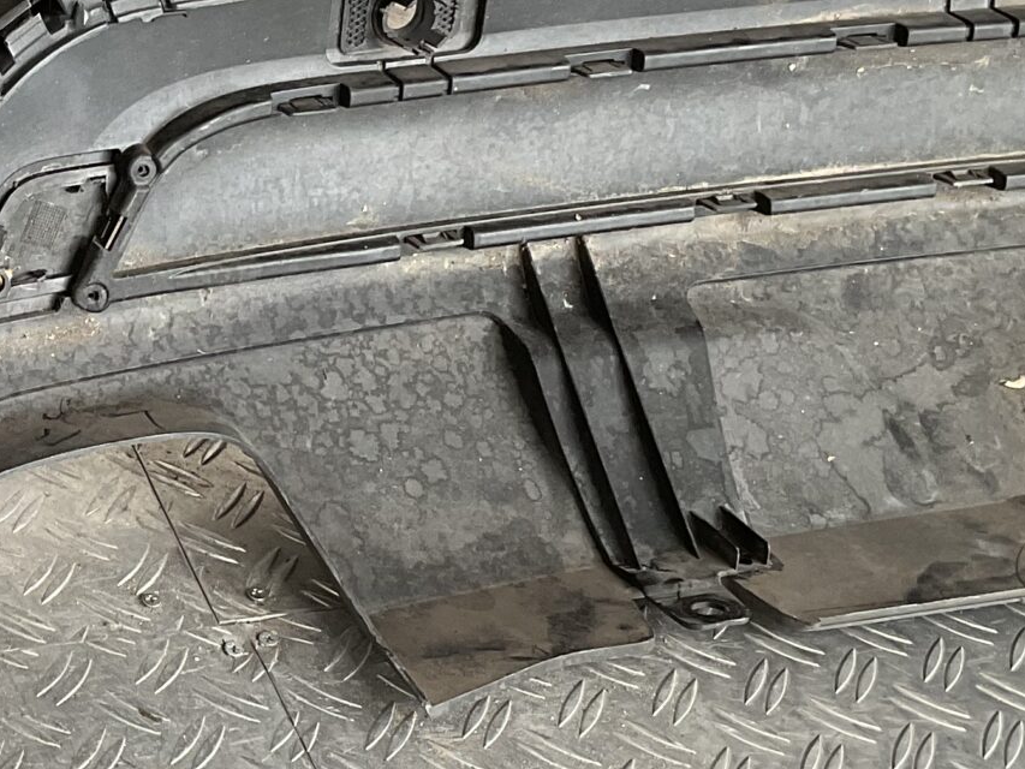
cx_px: -102
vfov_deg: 16.9
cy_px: 269
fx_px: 2576
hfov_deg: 21.4
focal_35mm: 87
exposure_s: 1/60
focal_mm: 3
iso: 40
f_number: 1.8
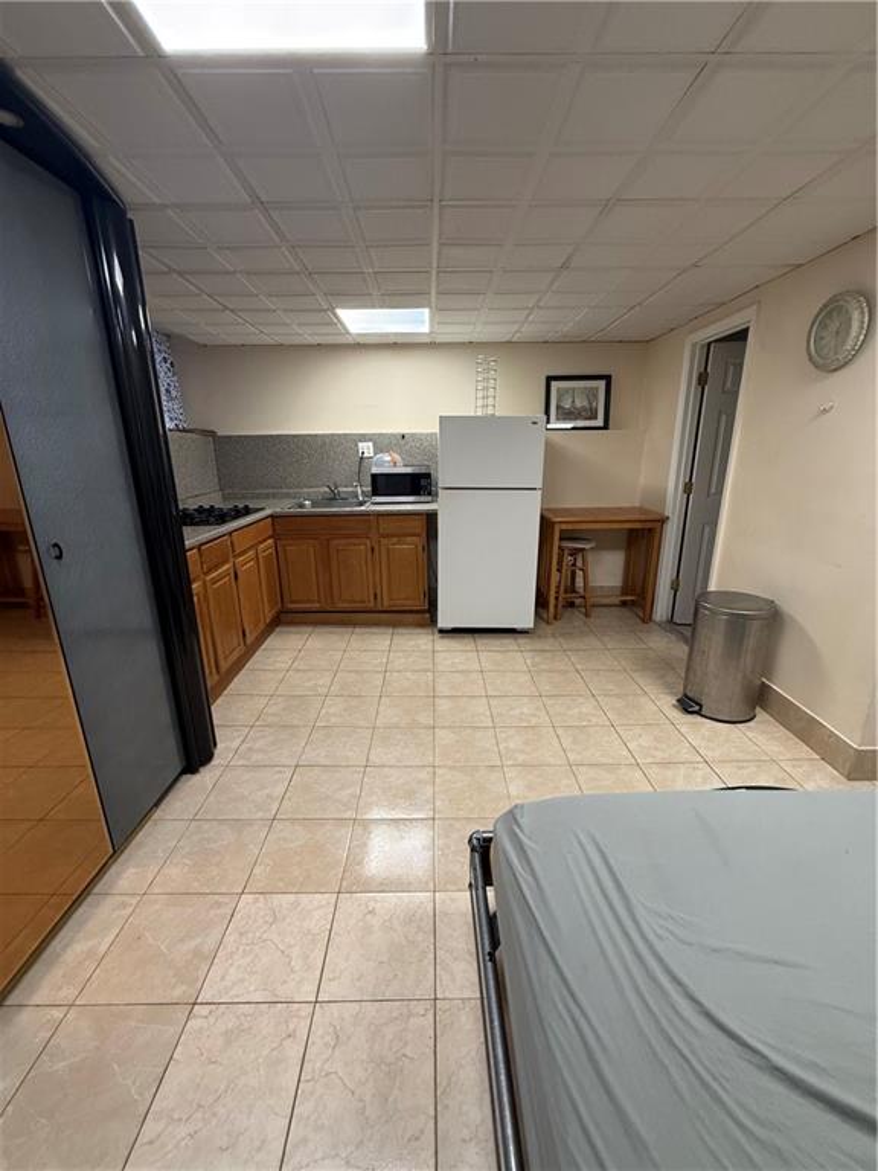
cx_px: 439
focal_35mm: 14
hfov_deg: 85.7
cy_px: 586
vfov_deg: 102.1
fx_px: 473
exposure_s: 1/120
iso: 200
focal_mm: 2.22
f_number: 2.2
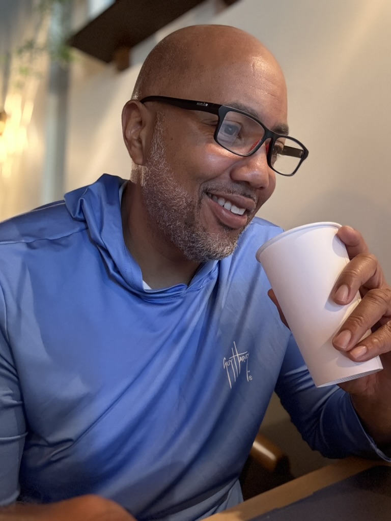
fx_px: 452
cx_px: 196
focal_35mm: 30
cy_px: 260
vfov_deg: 60.0
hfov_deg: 46.8
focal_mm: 2.69
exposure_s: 1/30
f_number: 1.9
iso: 640
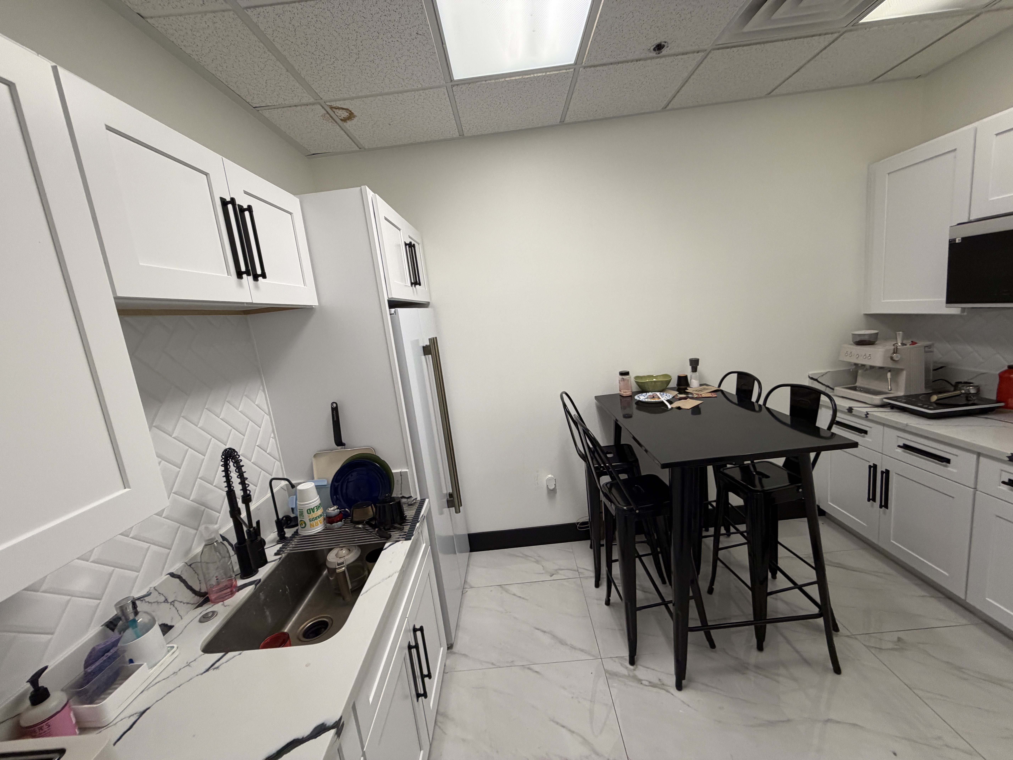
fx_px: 410
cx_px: 506
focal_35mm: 14
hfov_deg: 102.1
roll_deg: +7.1
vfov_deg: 85.7
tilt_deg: -10.5
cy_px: 380
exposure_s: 1/120
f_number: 2.2
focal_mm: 2.22
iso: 200
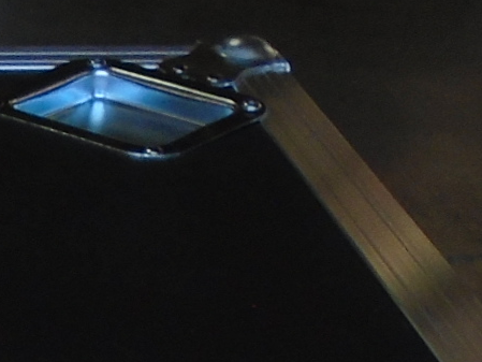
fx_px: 2089
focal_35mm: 150
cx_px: -306
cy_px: 773
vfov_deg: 9.2
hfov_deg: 12.3
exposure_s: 1/200
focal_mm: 4.6
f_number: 3.2
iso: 100
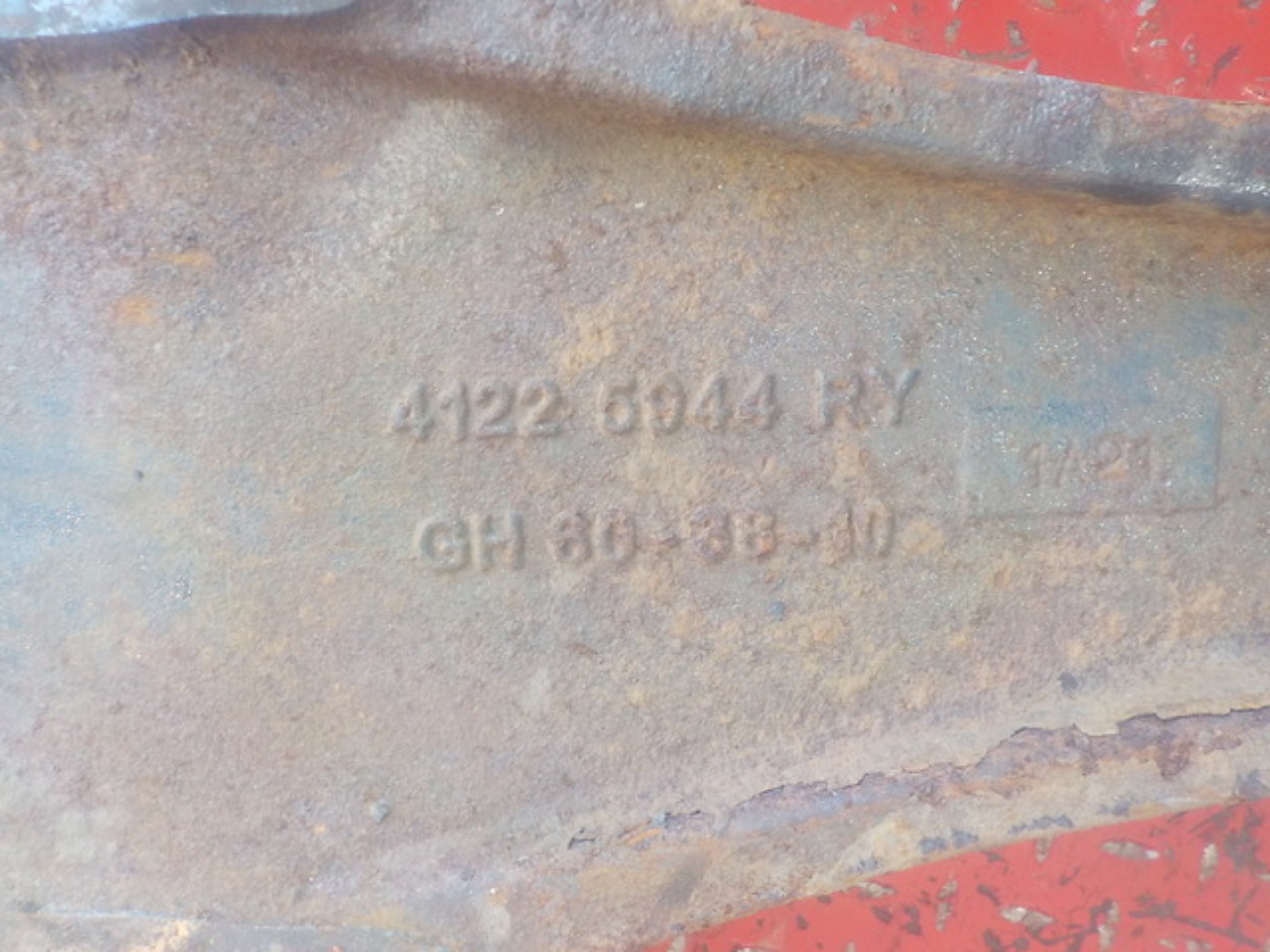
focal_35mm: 30
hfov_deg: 60.0
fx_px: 1101
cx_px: 635
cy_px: 476
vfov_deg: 46.8
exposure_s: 1/30
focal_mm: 4.1
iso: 220
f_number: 3.3
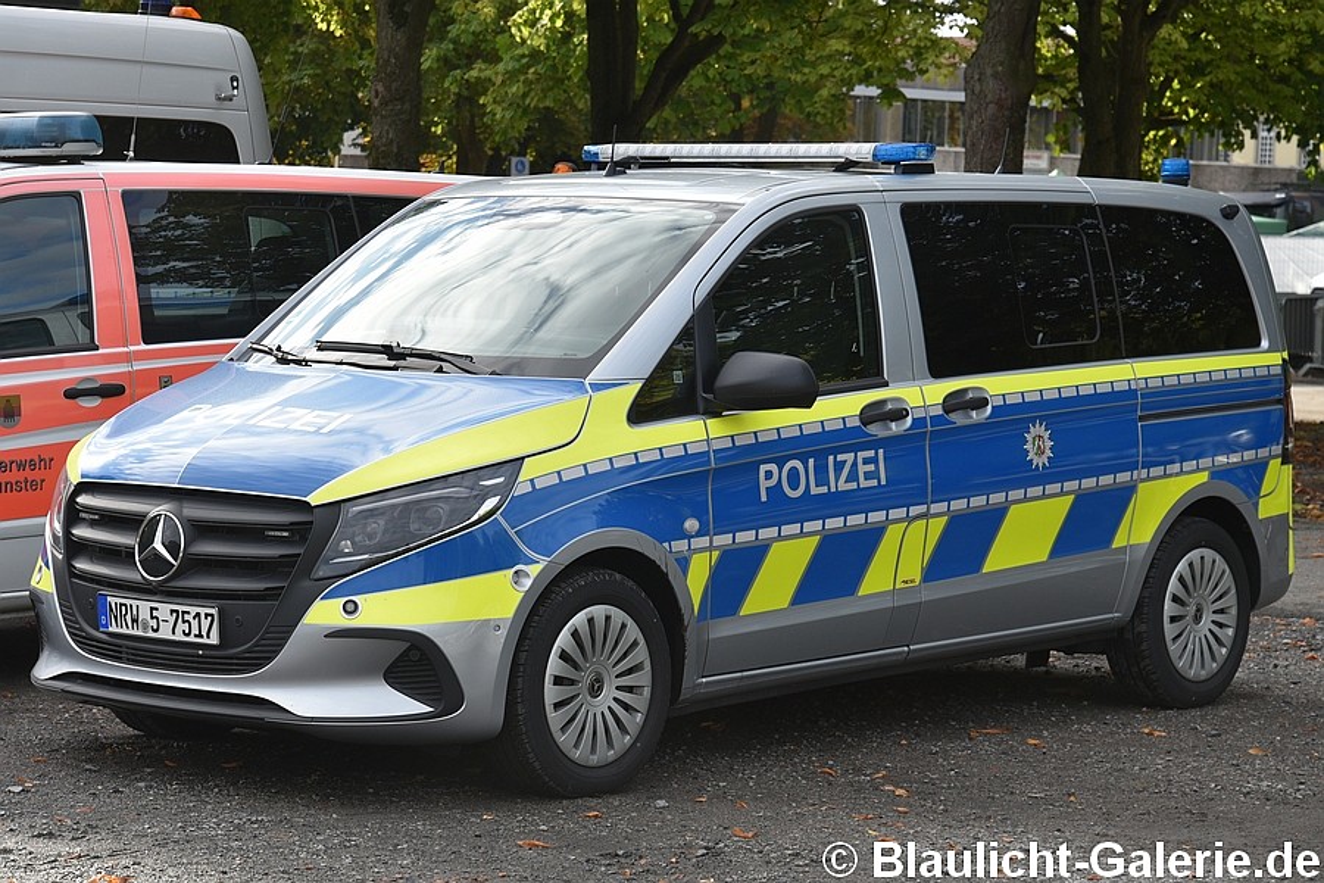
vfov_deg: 16.1
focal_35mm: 85
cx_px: 662
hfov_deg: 23.9
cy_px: 442
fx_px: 3126
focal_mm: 85
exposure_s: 1/250
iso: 320
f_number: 8
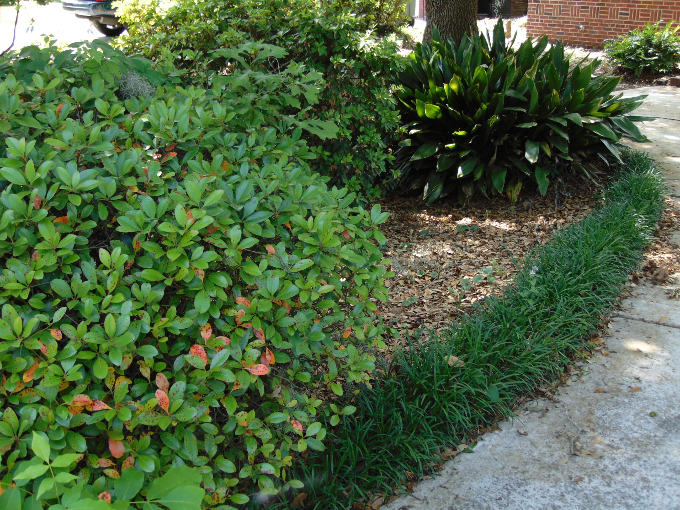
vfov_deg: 34.3
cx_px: 340
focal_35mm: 42
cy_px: 255
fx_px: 825
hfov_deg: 44.8
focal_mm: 7.6
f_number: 3.3
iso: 80
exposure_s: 1/60
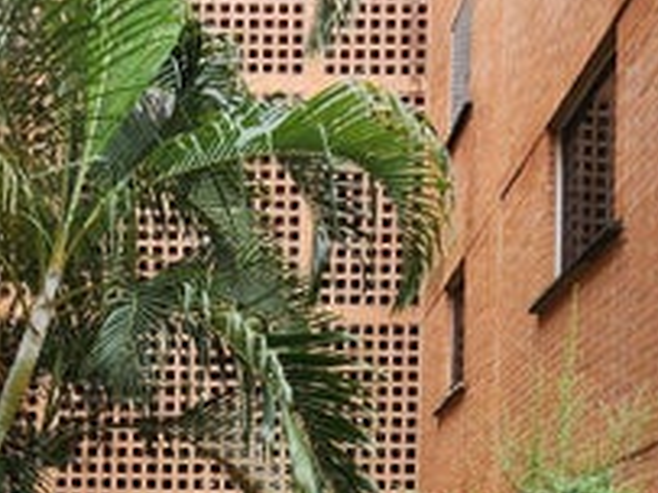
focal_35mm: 41
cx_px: 191
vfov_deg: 28.6
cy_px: 645
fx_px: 779
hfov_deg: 44.7
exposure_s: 1/492
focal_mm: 2.2
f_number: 2.2
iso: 50
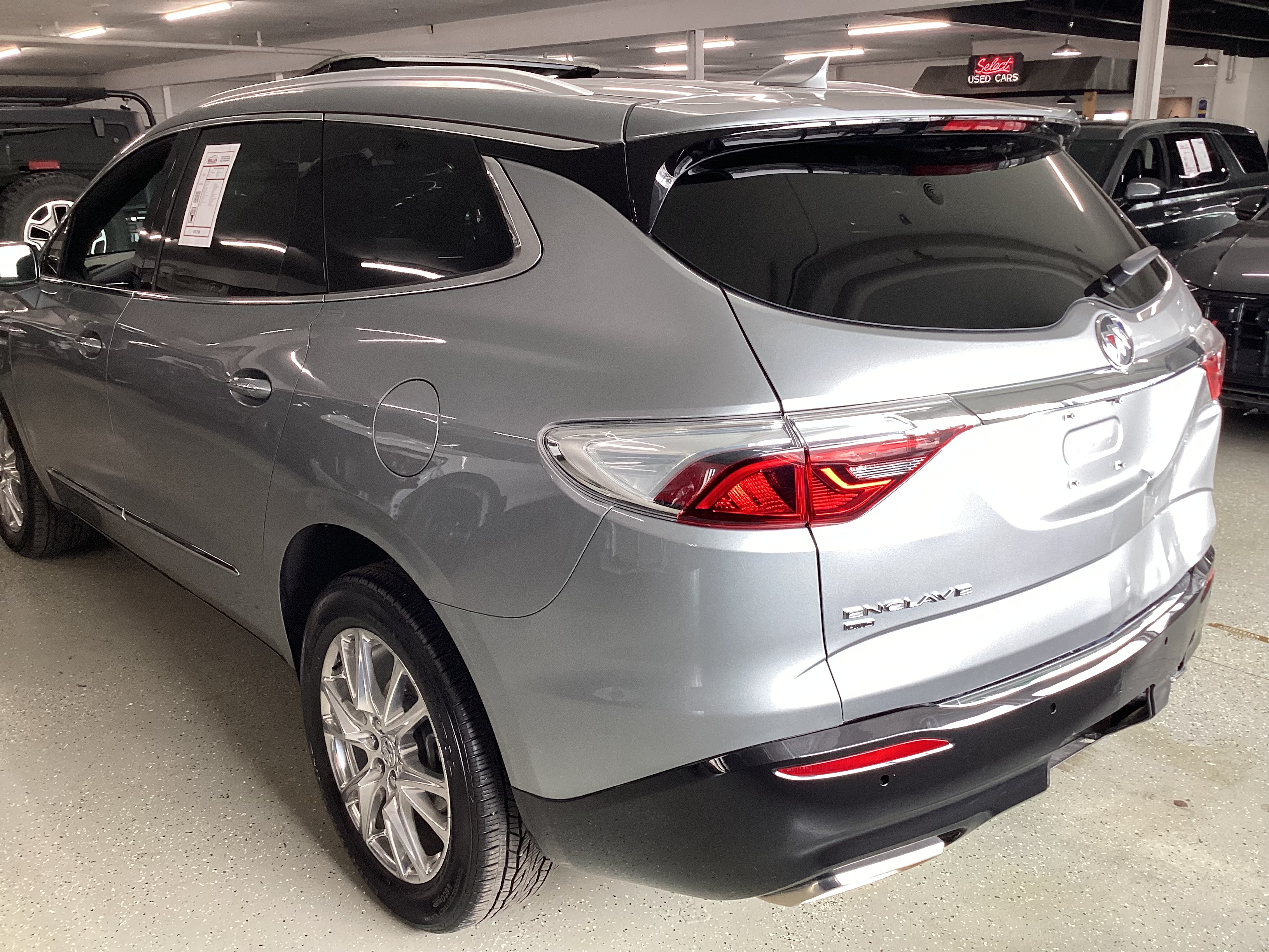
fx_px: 1136
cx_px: 634
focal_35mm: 31
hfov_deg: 58.4
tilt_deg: -17.1
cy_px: 476
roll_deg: +0.5
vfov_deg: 45.4
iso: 50
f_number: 2.4
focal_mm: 3.3
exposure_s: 1/60
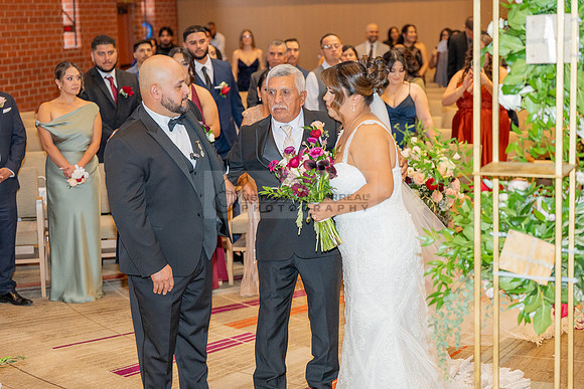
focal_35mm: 70
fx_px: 1136
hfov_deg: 28.8
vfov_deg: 19.5
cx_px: 292
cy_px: 194
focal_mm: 70
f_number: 3.2
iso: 1250
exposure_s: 1/160
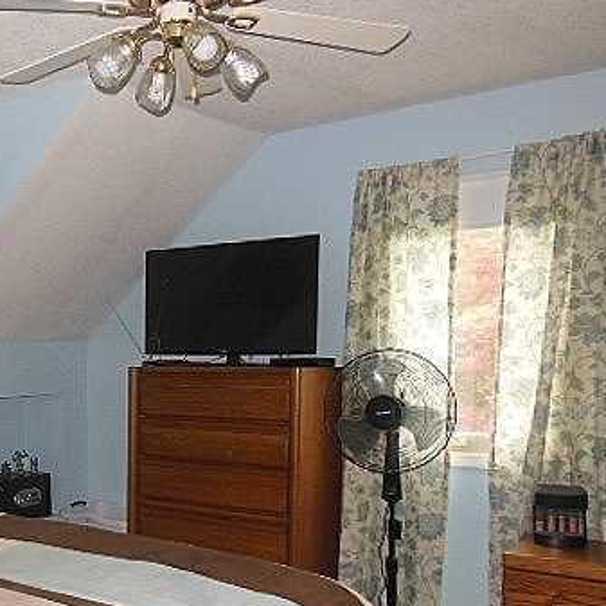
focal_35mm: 42
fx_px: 832
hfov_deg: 37.1
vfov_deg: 39.4
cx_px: 45
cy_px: 419
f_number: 3.5
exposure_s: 1/25
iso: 400
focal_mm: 4.5
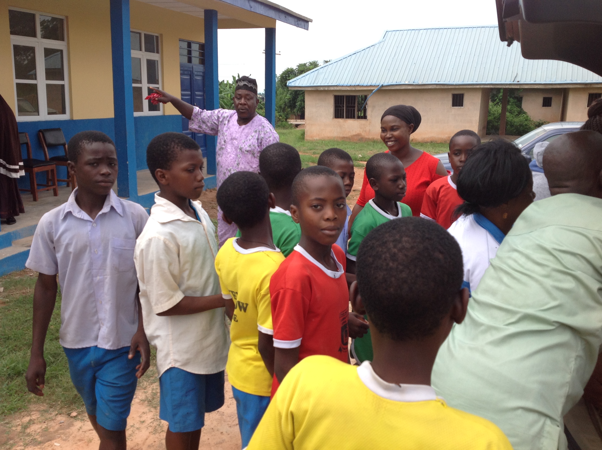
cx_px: 301
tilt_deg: -8.9
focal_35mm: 35
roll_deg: -0.6
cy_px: 225
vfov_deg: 40.6
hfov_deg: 52.7
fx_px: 608
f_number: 2.4
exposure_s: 1/630
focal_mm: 4.28
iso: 50
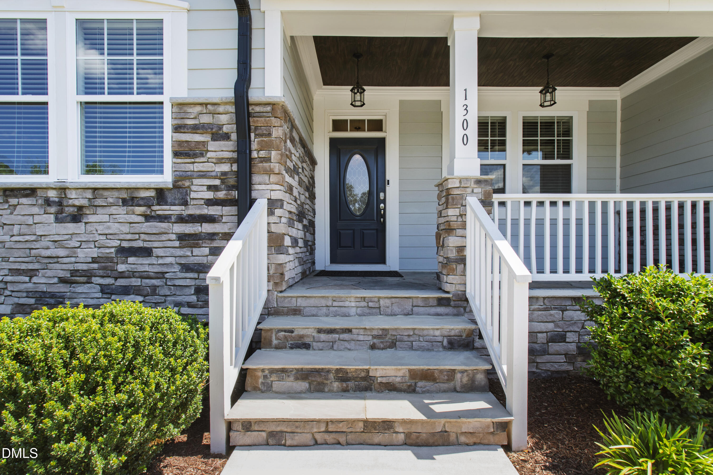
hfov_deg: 100.4
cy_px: 238
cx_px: 356
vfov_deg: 77.3
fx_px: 297
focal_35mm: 15
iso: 100
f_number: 8
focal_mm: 10
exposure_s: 1/80
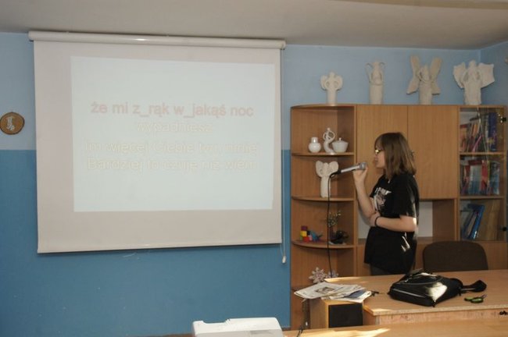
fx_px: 550
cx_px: 254
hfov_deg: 49.6
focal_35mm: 39
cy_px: 168
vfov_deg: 34.1
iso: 1600
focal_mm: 26
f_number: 10
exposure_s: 1/160
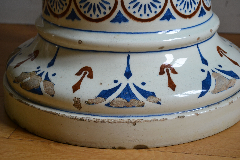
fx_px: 550
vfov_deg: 16.6
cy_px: 80
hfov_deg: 24.6
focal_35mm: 82
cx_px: 120
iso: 400
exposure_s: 1/30
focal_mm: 55
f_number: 5.6
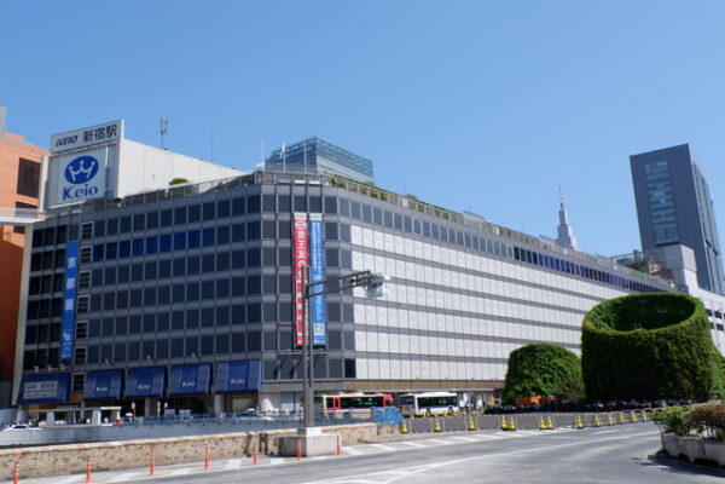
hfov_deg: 57.2
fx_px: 665
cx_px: 362
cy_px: 242
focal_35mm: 33
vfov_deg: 40.0
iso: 200
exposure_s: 1/170
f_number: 13
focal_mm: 22.2
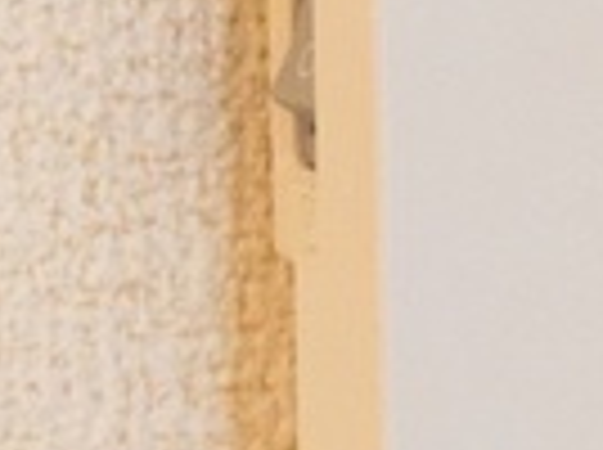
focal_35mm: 366
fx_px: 6364
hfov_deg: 5.4
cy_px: -450
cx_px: 999
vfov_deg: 4.0
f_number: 1.89
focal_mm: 5.43
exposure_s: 1/50
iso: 958
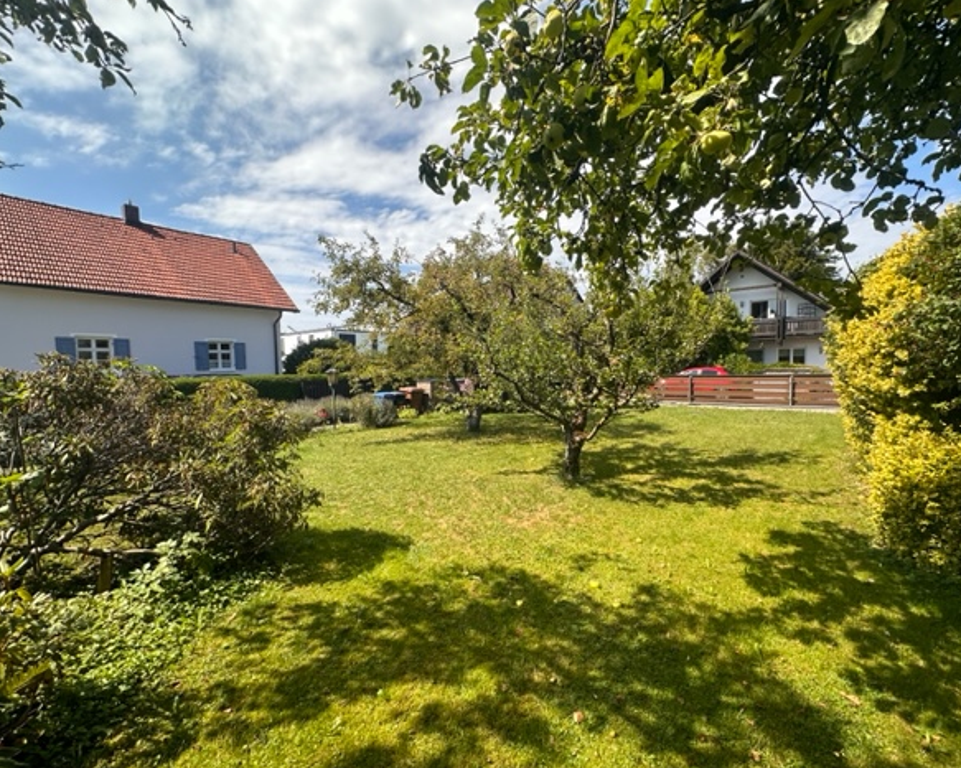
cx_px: 498
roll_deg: +0.9
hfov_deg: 96.8
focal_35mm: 15
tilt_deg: -3.0
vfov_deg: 84.0
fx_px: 426
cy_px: 391
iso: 40
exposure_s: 1/1052
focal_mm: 2.22
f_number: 2.2
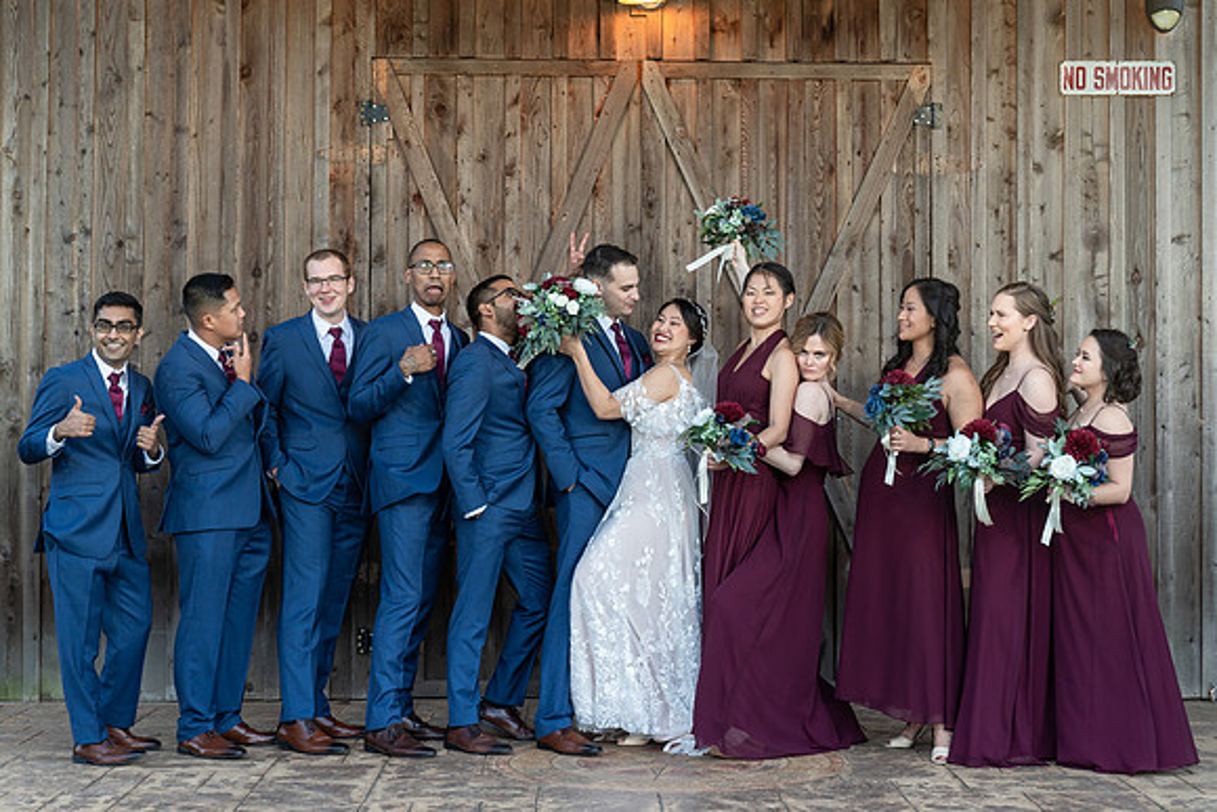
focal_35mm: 62
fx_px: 2100
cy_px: 374
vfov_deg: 21.9
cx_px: 655
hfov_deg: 32.3
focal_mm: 56
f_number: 4
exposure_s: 1/250
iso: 250
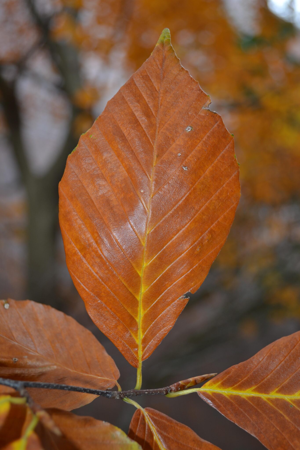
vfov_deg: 45.0
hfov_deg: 30.8
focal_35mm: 44
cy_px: 225
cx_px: 150
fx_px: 544
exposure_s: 1/60
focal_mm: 29
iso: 100
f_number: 4.5
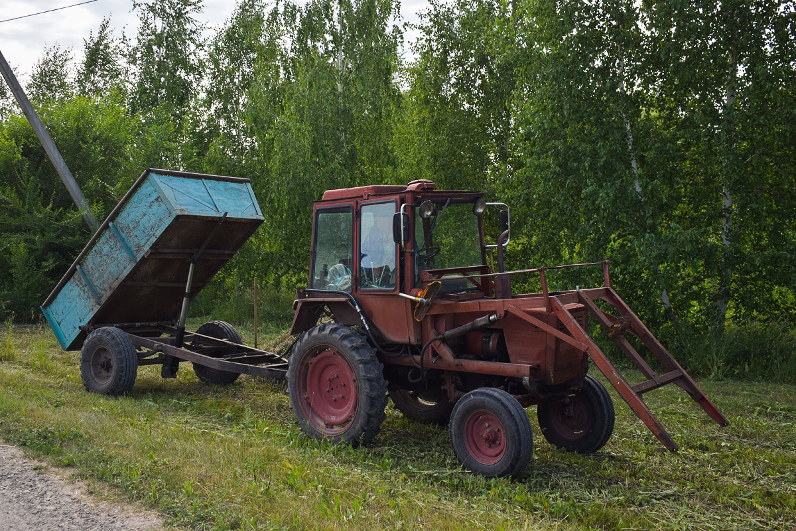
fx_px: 763
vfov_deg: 38.4
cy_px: 266
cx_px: 398
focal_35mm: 34
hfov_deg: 55.1
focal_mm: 23
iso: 400
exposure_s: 1/1000
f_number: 5.6
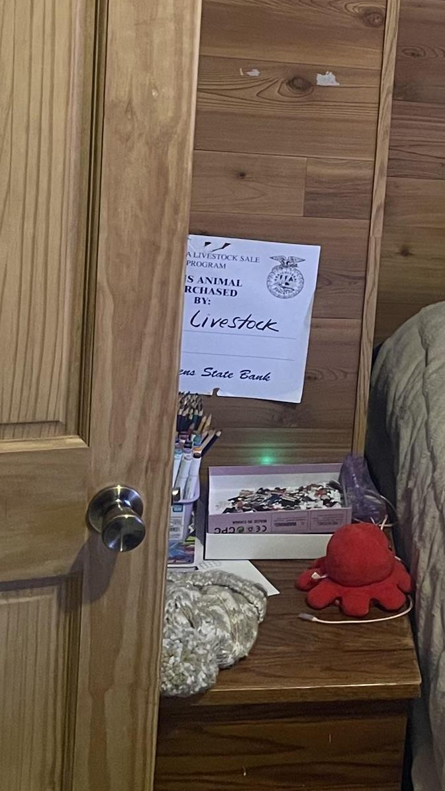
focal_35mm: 70
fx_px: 1469
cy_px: 252
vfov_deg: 29.9
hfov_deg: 16.0
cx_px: 635
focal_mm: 5.1
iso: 400
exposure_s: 1/60
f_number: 1.6
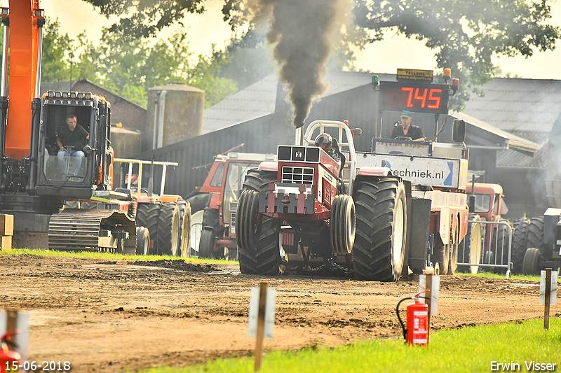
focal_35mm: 450
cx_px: 280
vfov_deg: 3.1
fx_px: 7011
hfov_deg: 4.6
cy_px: 186
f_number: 7.1
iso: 500
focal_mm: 300
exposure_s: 1/1000
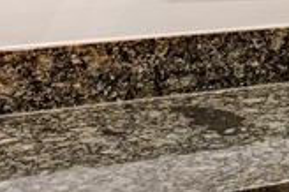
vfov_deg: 12.2
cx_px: 900
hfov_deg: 10.9
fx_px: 850
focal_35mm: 106
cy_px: -107
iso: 250
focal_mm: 17
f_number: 8
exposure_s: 1/1.67
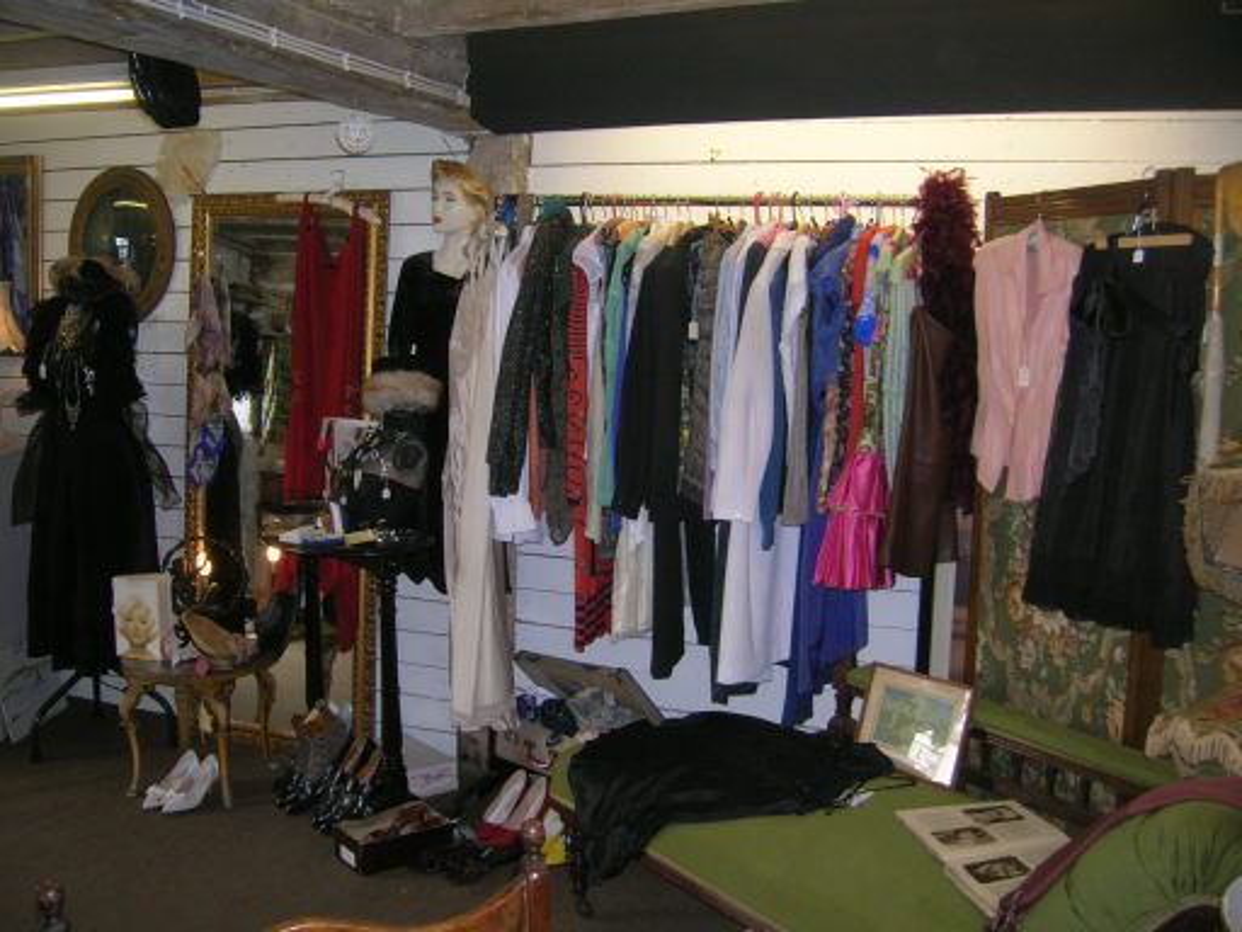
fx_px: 1220
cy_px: 466
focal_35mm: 34
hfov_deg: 54.0
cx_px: 621
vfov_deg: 41.8
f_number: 2.9
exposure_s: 1/60.1
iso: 83
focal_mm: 5.7
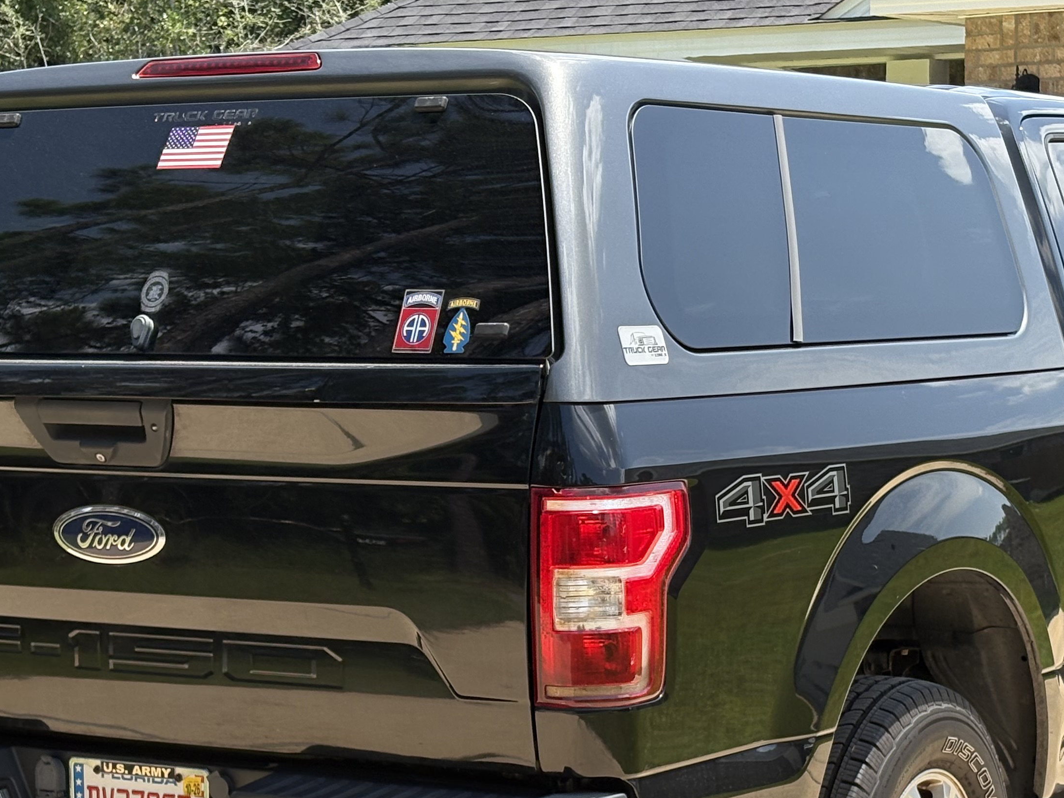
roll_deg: +1.4
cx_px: 653
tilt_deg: -6.7
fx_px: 2951
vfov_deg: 15.4
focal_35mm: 96
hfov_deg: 20.4
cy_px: 561
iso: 32
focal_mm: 5.96
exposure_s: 1/1312
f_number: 1.6
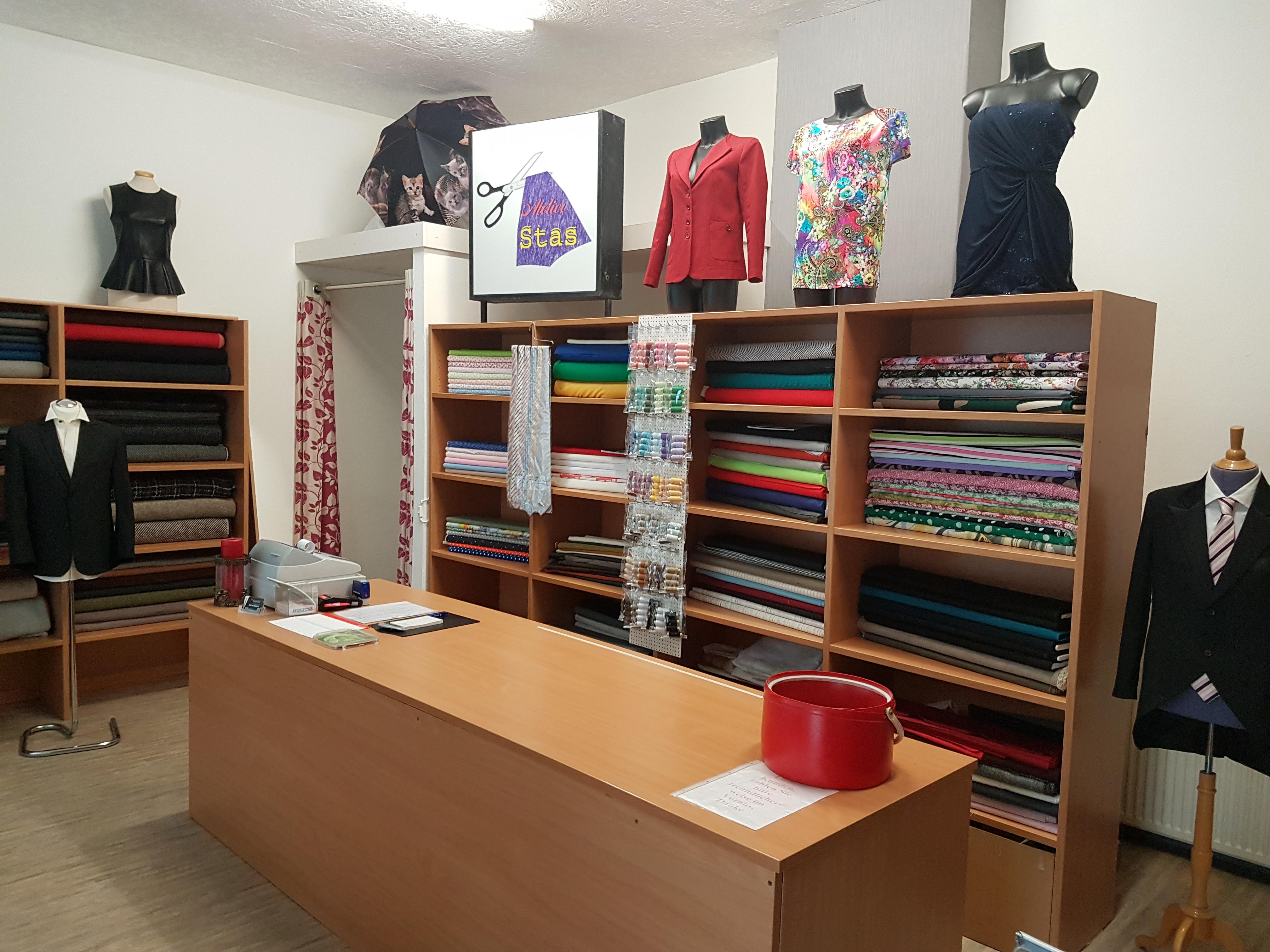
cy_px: 476
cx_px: 635
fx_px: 954
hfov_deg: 67.3
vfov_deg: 53.1
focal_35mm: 26
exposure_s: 1/33
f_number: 1.7
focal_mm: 4.2
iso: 200
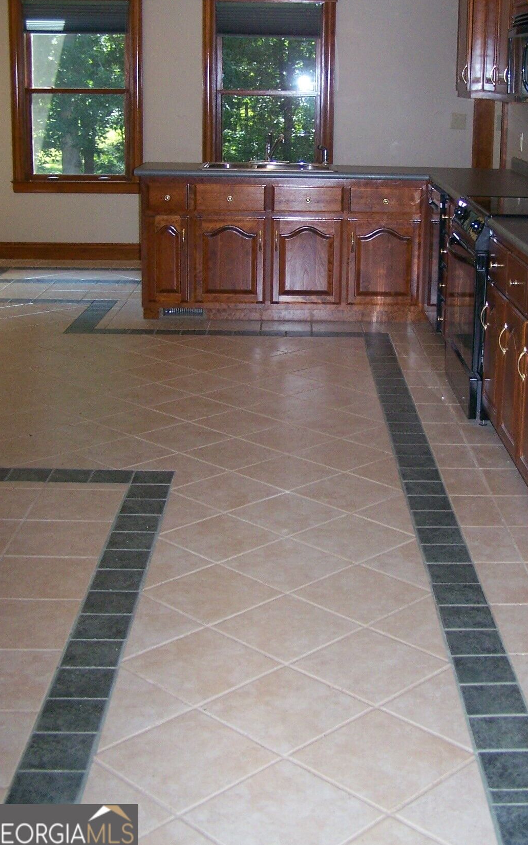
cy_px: 332
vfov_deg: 40.1
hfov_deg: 25.6
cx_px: 374
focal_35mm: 50
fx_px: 1151
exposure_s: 1/60
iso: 160
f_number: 2.8
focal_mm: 6.3
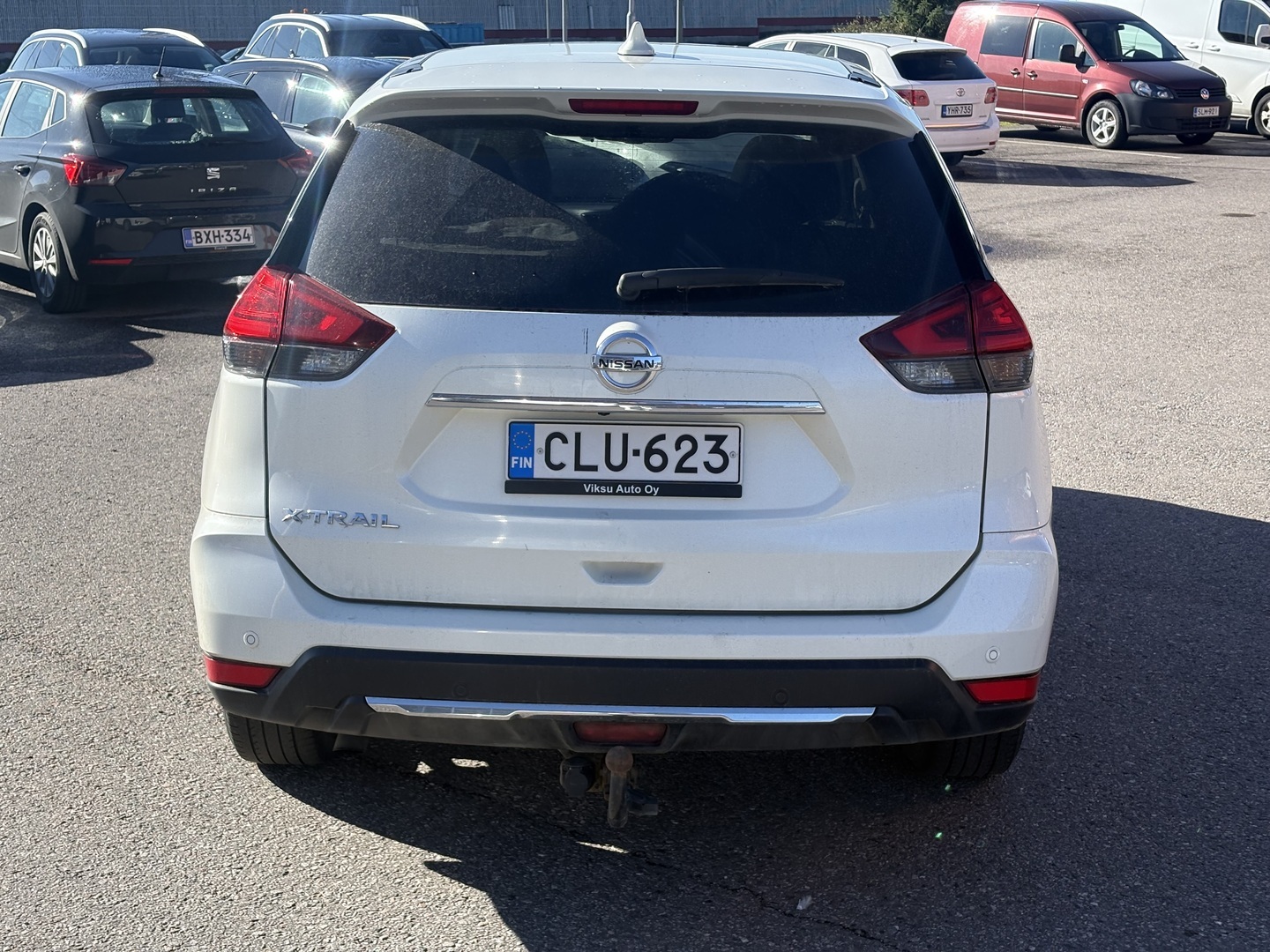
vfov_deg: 28.0
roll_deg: +0.3
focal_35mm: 52
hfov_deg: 36.8
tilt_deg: -12.5
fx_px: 1908
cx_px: 635
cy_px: 476
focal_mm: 5.96
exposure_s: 1/1957
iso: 50
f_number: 1.6
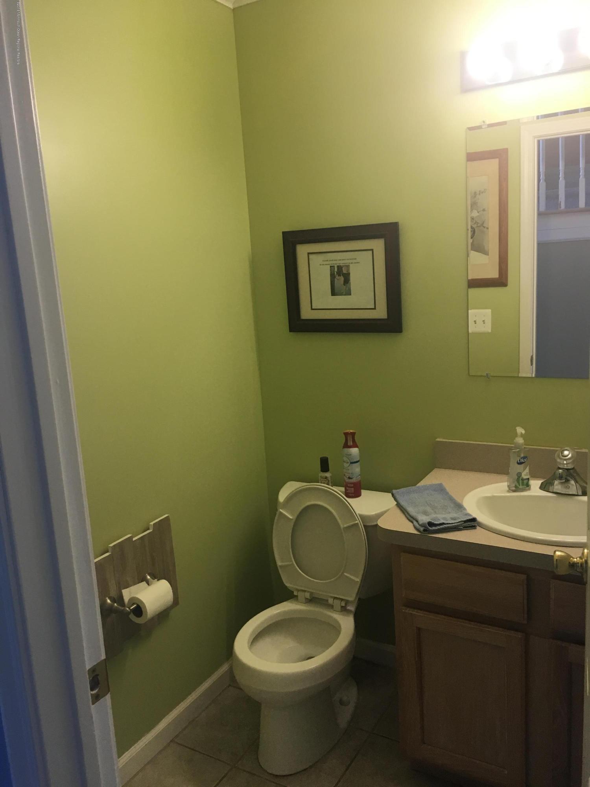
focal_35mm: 29
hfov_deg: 48.2
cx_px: 295
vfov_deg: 61.7
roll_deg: +3.3
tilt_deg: -10.6
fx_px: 659
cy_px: 394
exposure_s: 1/30
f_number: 2.2
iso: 40
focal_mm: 4.15
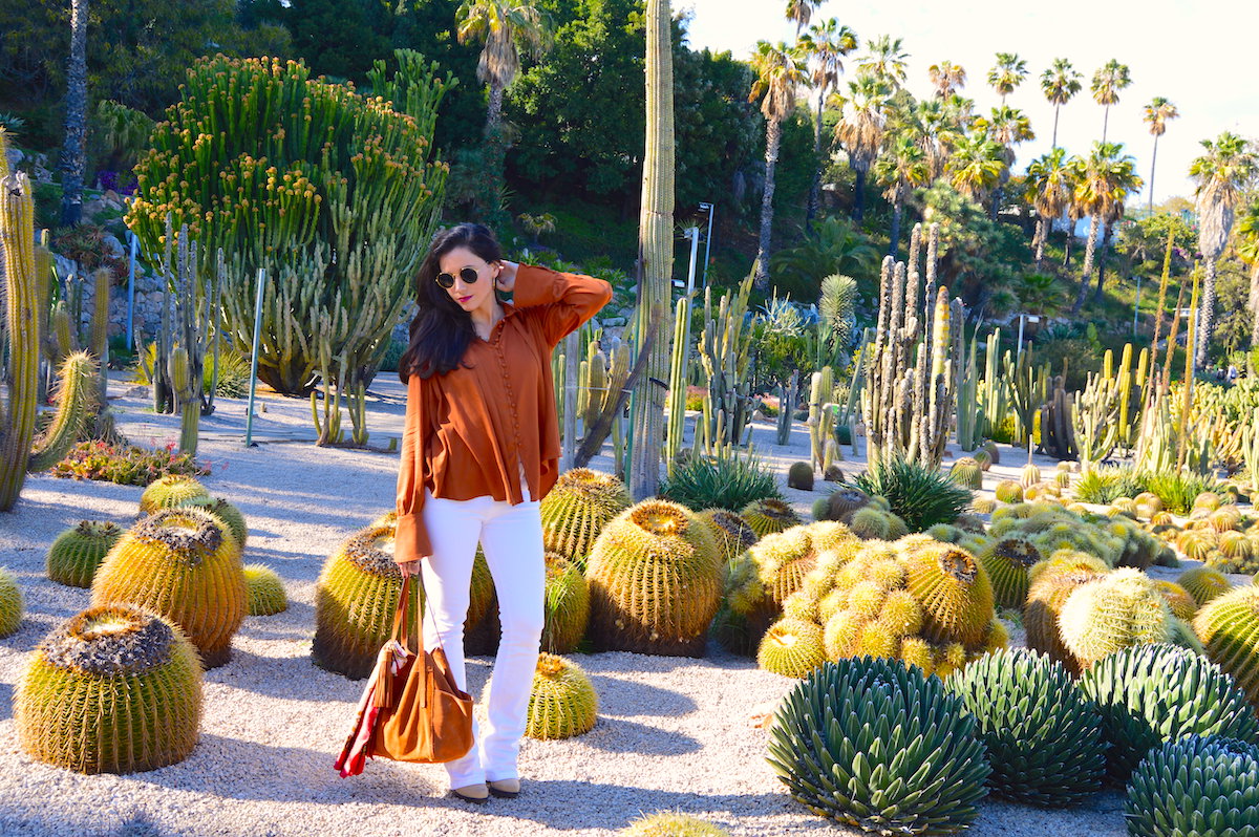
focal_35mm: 33
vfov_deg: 39.9
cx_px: 630
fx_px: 1153
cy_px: 418
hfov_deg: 57.3
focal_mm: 22
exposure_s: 1/60
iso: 100
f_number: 8
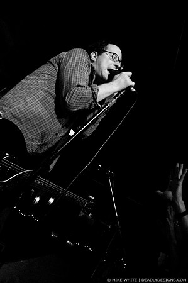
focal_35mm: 30
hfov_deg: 43.5
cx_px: 94
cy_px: 142
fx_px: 236
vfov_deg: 62.0
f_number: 3.2
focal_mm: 20
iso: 800
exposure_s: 1/80
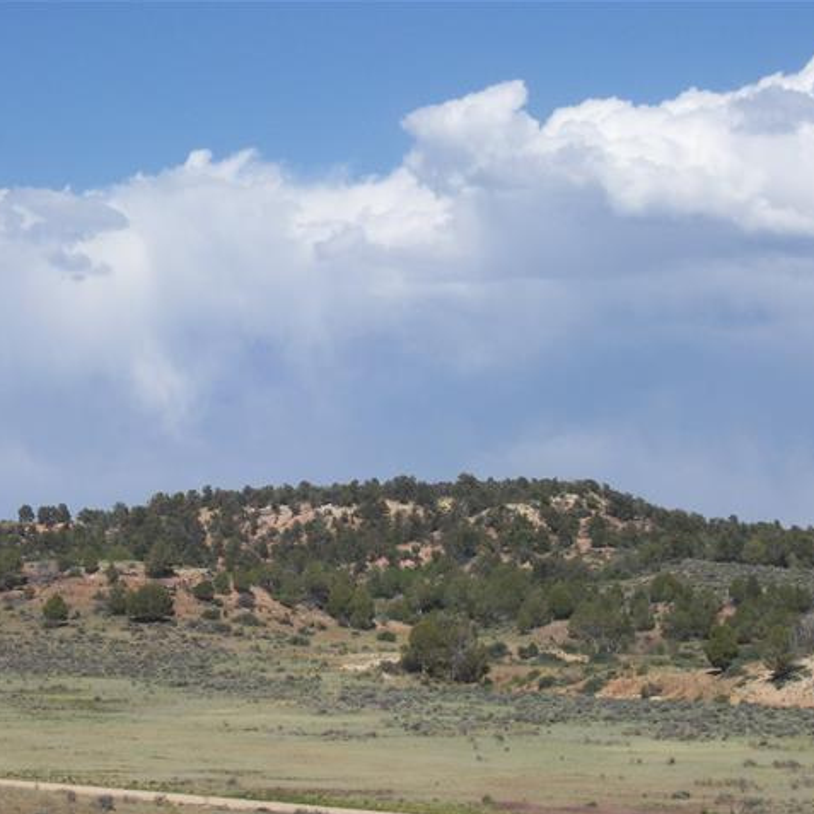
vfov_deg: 14.4
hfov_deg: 14.4
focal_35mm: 121
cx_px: 321
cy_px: 408
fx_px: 3219
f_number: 9.5
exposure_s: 1/250
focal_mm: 16.8
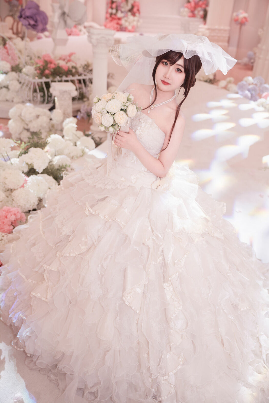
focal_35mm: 33
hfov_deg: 40.0
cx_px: 134
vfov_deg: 57.2
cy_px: 202
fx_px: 370
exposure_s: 1/60
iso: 400
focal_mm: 33
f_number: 2.8
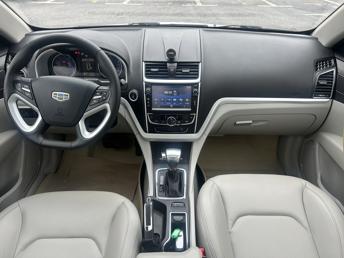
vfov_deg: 53.1
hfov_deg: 67.3
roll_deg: -0.2
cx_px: 172
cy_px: 129
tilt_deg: -34.1
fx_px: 258
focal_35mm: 26
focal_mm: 5.7
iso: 50
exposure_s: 1/121
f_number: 1.5
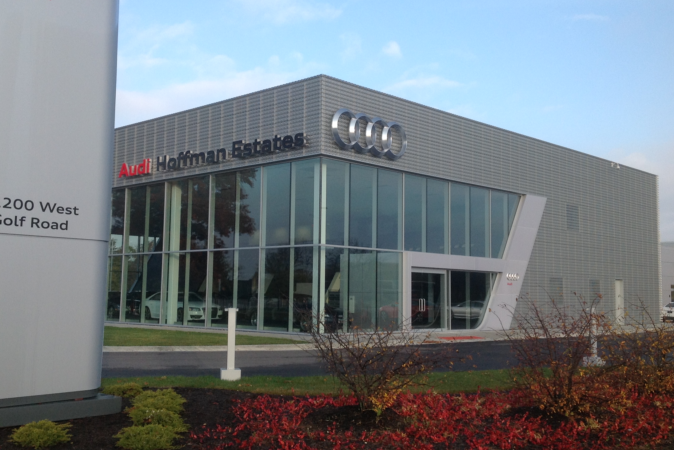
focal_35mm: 43
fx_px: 805
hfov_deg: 45.4
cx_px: 308
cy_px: 211
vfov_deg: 31.2
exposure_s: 1/643
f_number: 2.4
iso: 50
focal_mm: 4.28
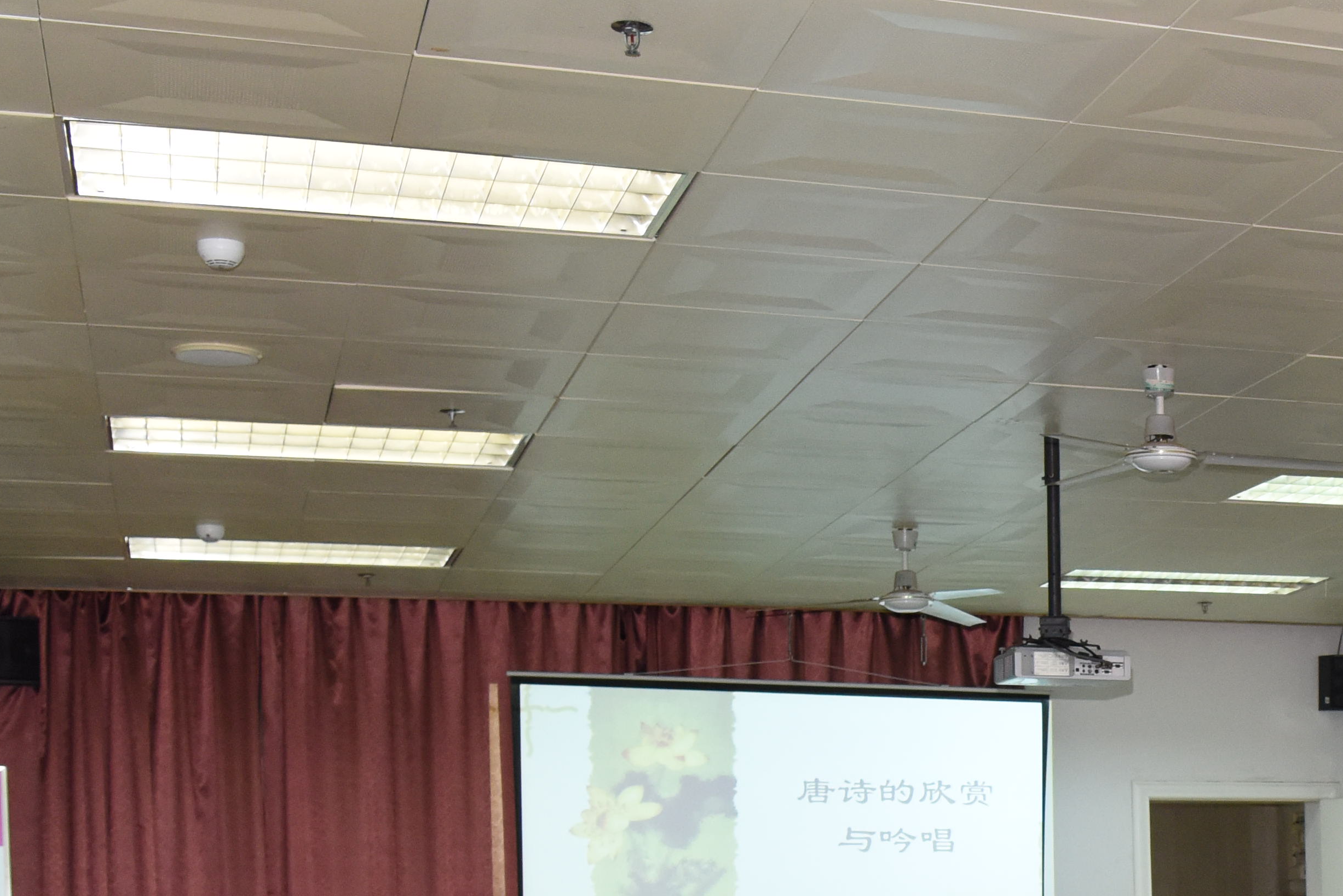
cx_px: 1525
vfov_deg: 18.0
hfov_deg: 25.7
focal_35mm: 72
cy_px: 1089
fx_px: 2687
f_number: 4.5
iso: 2000
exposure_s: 1/250
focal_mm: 24
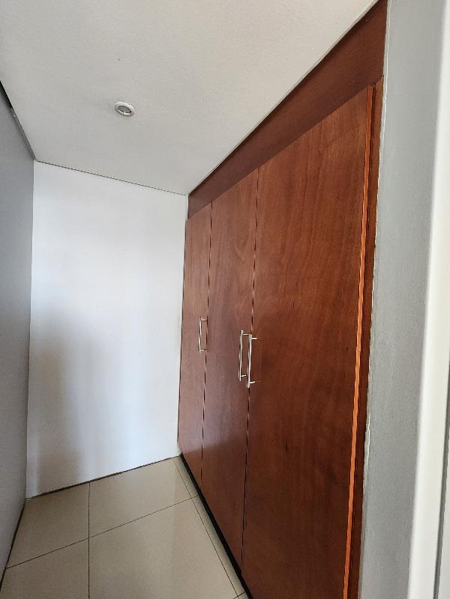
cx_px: 225
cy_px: 300
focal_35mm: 13
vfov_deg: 106.2
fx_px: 225
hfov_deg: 89.9
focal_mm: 2.2
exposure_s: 1/50
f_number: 2.2
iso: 320
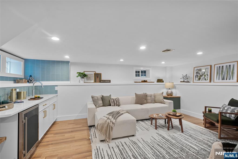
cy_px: 80
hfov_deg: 96.7
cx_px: 119
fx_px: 106
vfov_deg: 73.8
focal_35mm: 16
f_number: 9
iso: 250
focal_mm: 16
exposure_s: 1/2
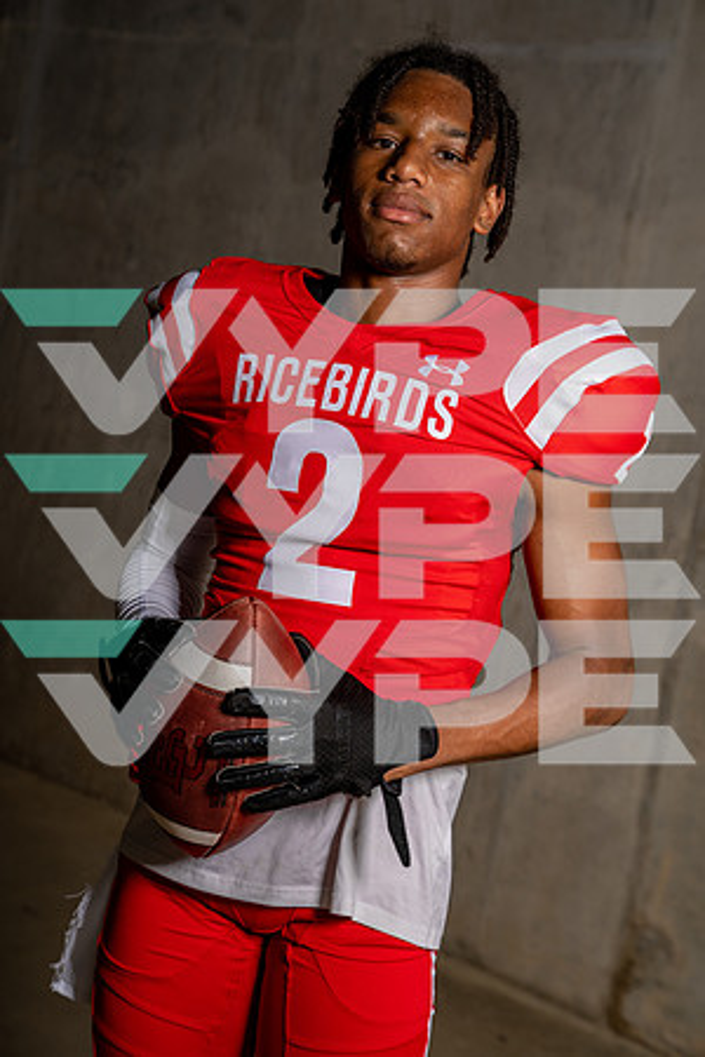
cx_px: 352
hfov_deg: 20.9
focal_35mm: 65
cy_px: 528
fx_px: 1909
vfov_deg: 31.0
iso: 100
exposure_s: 1/200
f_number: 5.6
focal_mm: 65
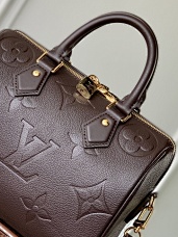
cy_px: 93
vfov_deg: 17.2
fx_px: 782
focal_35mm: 114
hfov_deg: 13.0
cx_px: 50
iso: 40
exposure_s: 1/122
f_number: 2.4
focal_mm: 6
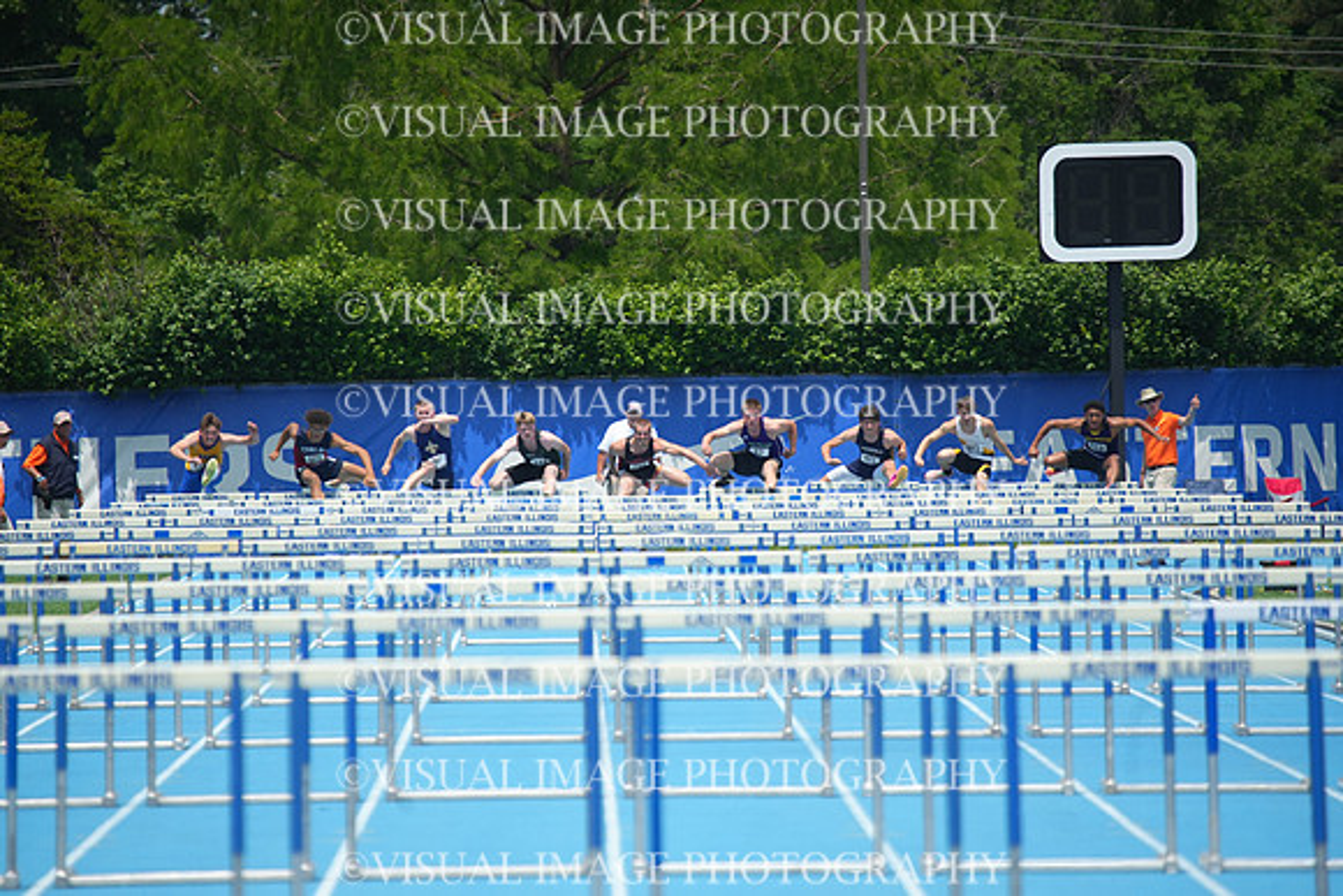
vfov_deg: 4.2
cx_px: 672
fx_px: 12313
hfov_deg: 6.2
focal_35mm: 330
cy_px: 448
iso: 400
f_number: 5.6
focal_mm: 330
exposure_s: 1/2000
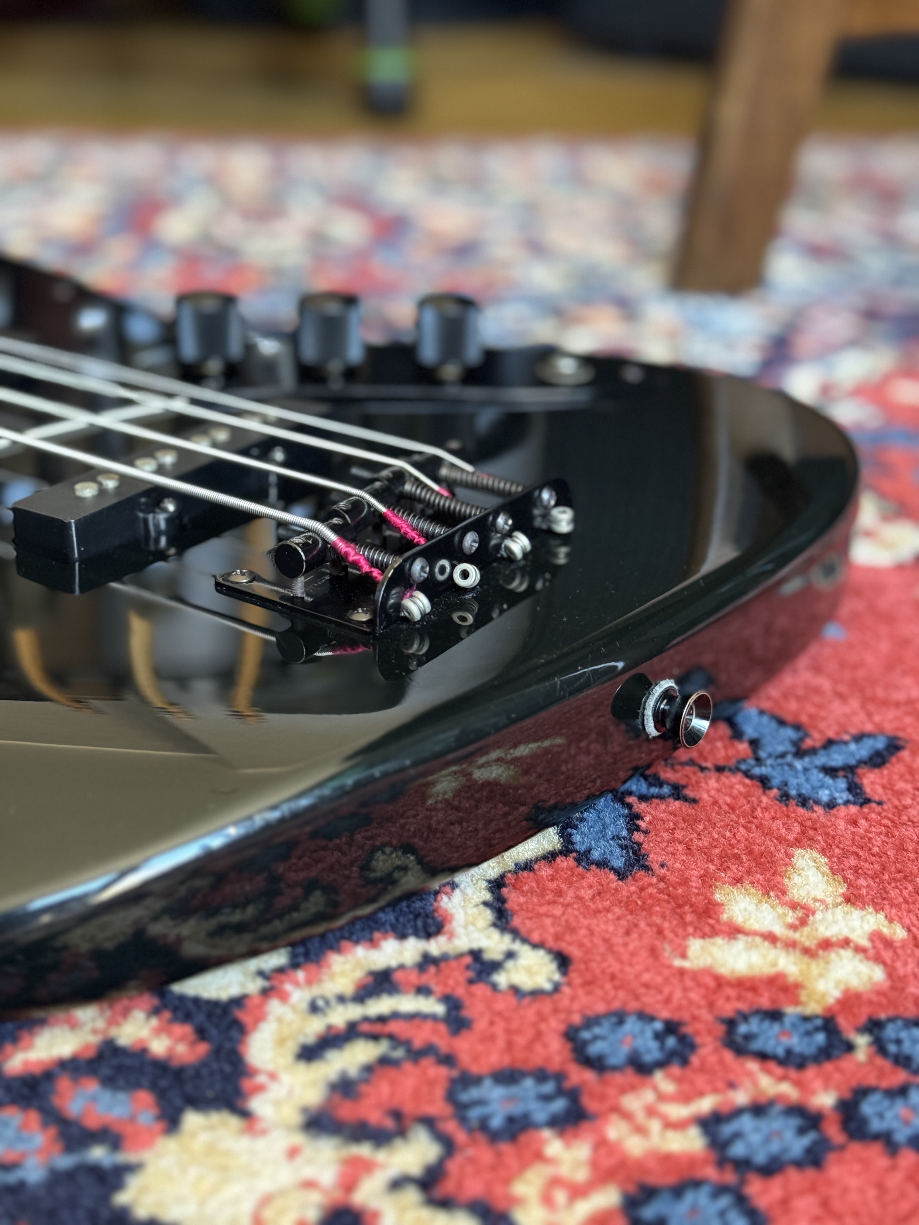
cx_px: 460
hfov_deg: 30.3
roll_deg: -2.5
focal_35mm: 48
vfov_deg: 39.7
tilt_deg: -24.3
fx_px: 1699
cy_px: 612
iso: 500
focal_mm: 6.76
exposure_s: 1/35
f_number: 1.78
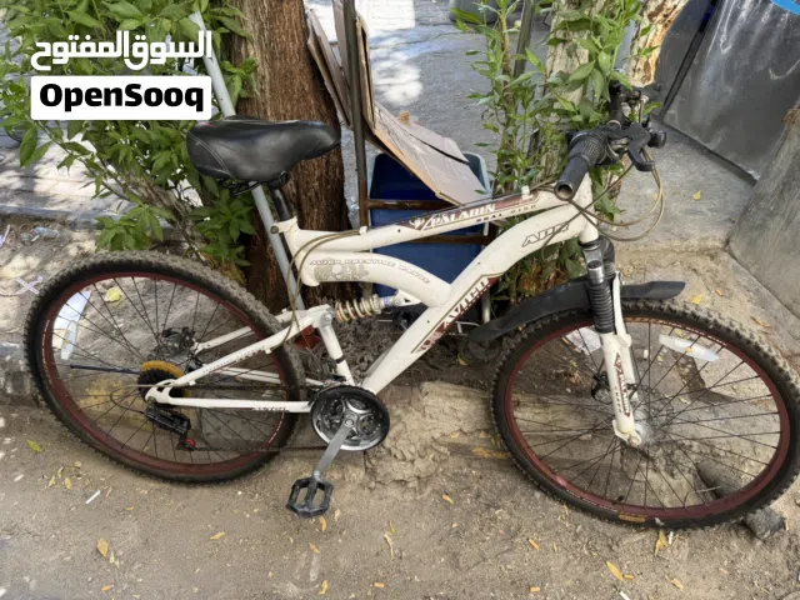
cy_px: 300
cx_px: 400
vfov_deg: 56.8
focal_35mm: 24
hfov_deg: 71.6
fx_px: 555
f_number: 1.78
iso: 80
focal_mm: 6.76
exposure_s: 1/273
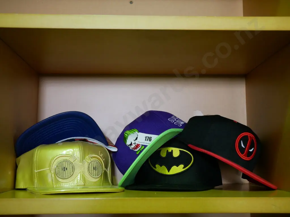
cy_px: 108
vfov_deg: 36.0
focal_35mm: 40
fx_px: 335
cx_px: 145
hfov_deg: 46.8
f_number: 4.1
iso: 1600
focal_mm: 20
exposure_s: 1/60
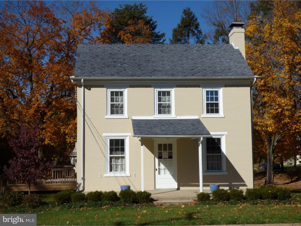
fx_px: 435
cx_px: 150
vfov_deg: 29.1
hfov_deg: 38.2
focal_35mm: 50
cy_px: 113
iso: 100
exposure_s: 1/2000
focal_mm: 8.68
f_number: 3.8
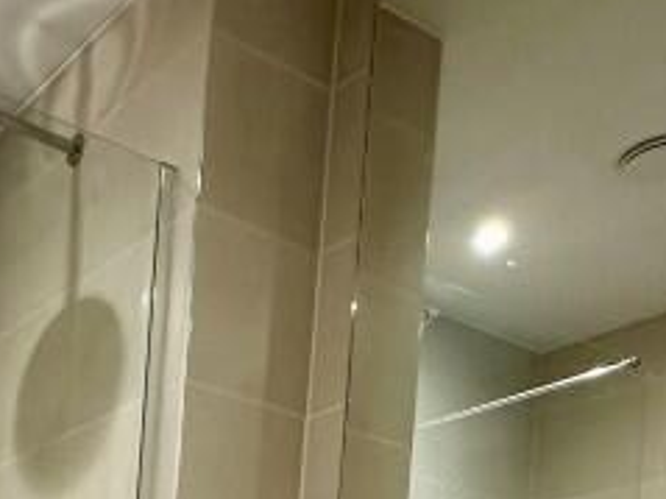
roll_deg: -3.8
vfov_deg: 19.8
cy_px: 822
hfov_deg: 30.7
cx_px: 61
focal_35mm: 60
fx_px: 1154
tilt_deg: -2.2
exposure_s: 1/100
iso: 320
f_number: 2.2
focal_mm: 2.22
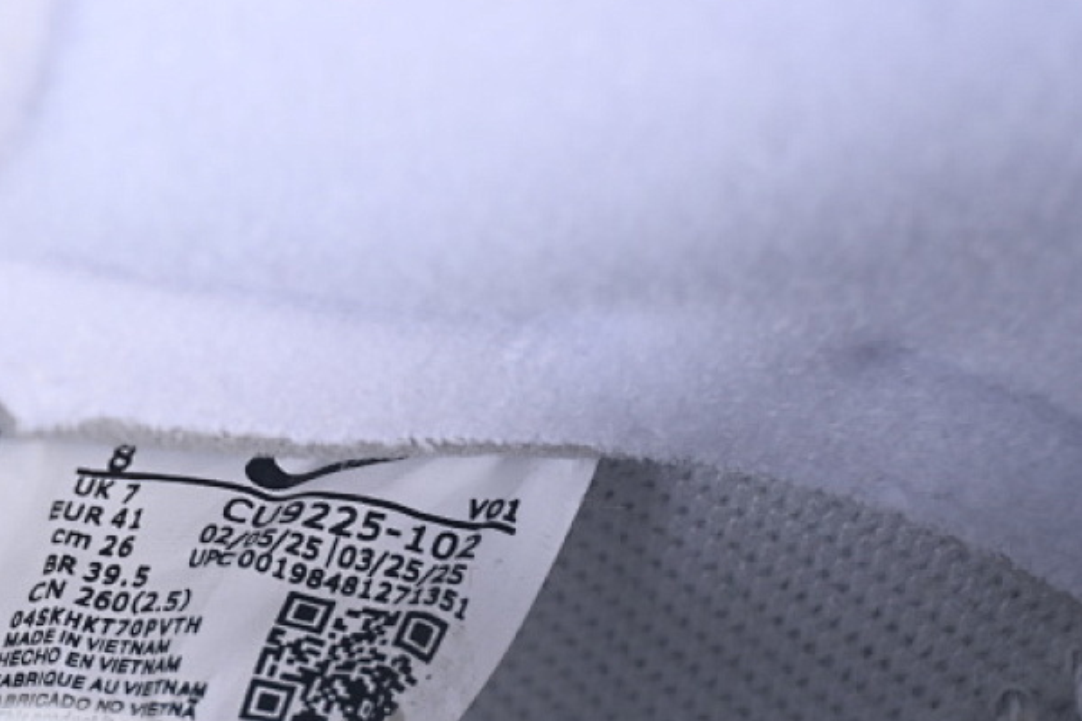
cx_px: 231
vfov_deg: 10.1
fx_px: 4057
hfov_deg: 15.1
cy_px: 622
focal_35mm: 135
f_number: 7.1
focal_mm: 50
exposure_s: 1/100
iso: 160
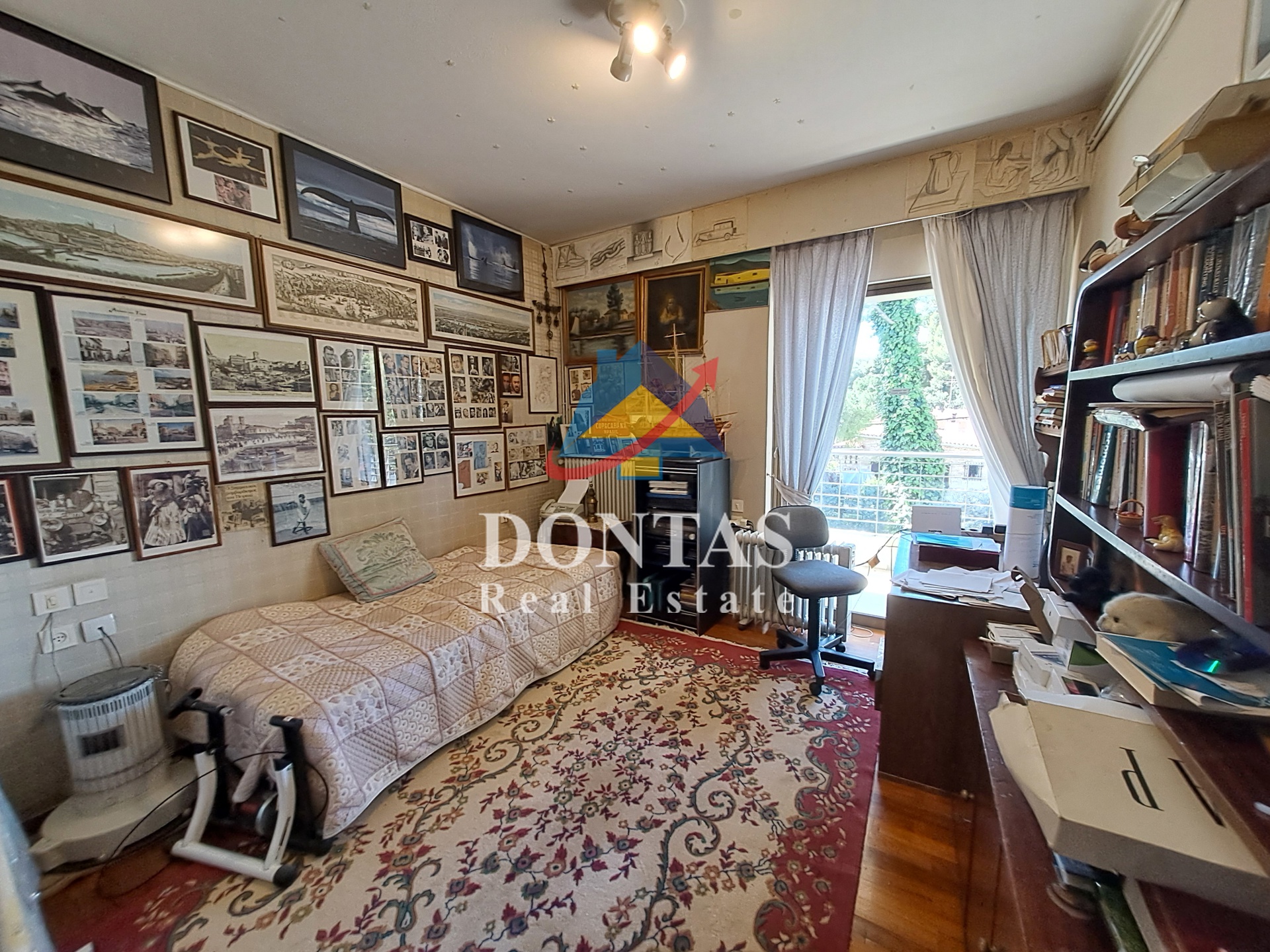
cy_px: 476
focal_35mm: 13
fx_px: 477
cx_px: 635
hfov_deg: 106.2
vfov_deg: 89.9
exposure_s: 1/50
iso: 64
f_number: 2.2
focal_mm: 1.42
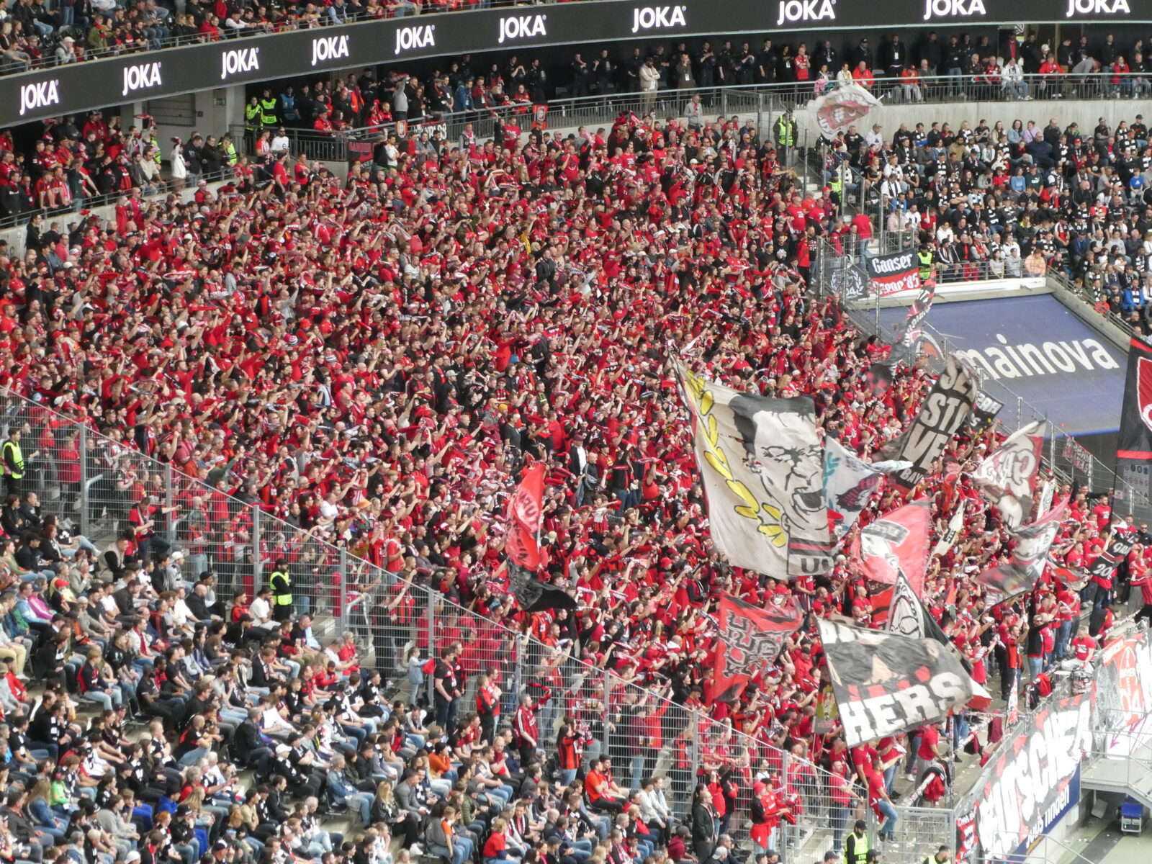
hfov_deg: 13.8
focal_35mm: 143
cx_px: 576
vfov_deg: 10.4
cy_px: 432
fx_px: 4759
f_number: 5.4
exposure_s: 1/80
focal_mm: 25.6
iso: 640
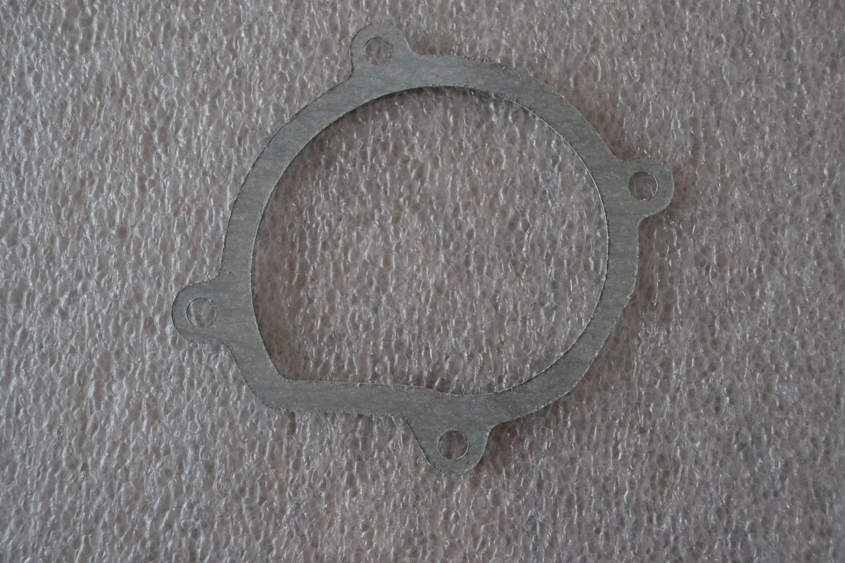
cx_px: 422
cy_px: 282
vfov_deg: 31.9
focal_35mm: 42
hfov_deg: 46.4
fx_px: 986
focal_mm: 28
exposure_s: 1/60
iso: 2800
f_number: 4.5
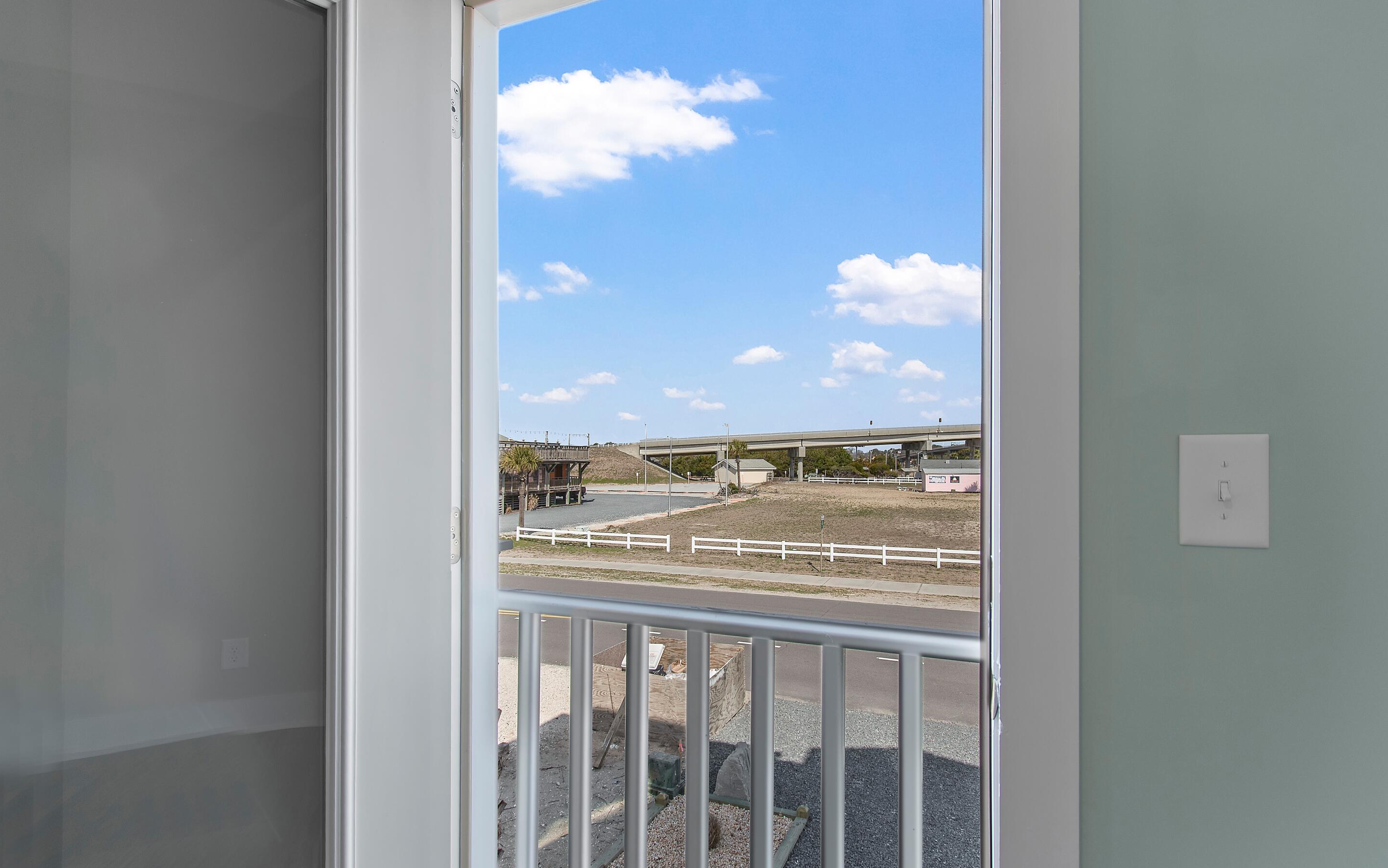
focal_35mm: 16
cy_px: 465
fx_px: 605
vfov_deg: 71.2
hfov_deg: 97.7
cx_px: 725
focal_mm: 10
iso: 100
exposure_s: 1/30
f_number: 4.5
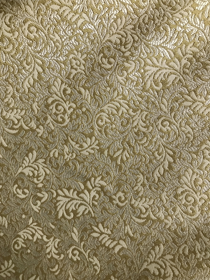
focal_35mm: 28
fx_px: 227
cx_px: 105
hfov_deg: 49.7
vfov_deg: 63.4
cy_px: 140
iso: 40
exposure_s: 1/33
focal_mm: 3.99
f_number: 1.8
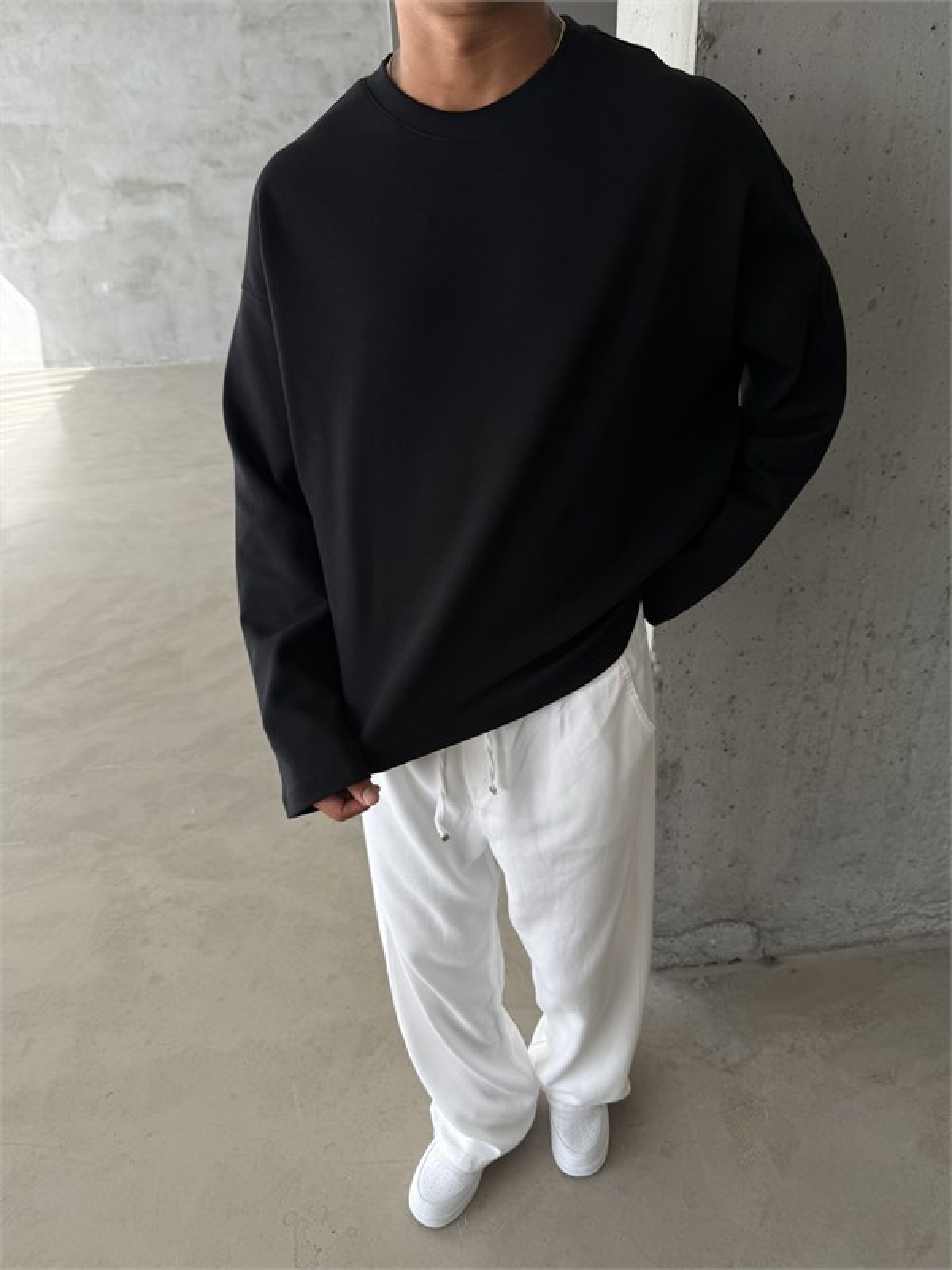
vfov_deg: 71.6
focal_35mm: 24
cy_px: 635
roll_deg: +2.0
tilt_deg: -28.9
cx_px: 476
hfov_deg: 56.8
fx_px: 880
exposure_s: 1/319
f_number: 1.78
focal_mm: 6.76
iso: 80
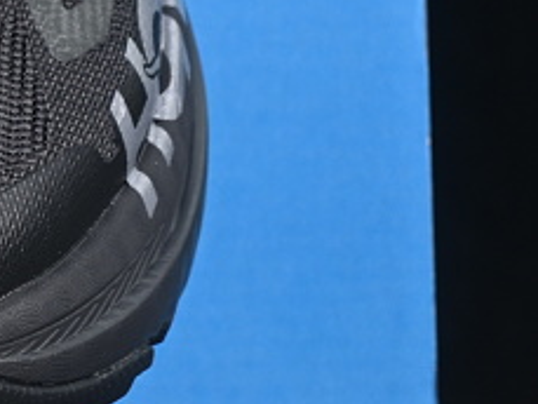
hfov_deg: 5.7
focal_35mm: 340
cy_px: -80
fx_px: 5287
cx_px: -418
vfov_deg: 4.4
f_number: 6.3
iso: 160
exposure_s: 1/60
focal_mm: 50
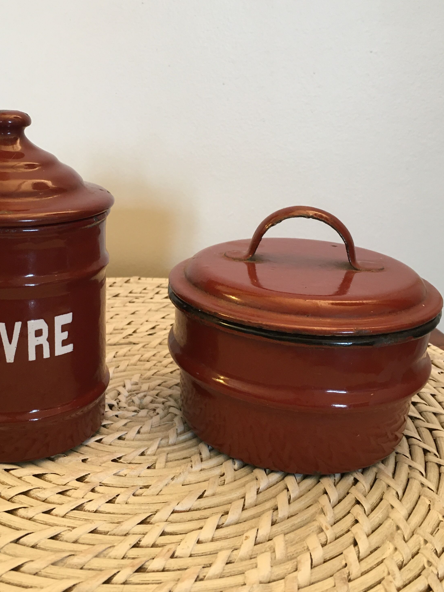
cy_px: 275
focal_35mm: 40
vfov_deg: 46.8
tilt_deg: -17.2
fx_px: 684
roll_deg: -1.7
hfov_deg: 35.8
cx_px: 169
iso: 125
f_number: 2.2
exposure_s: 1/33
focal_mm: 4.15
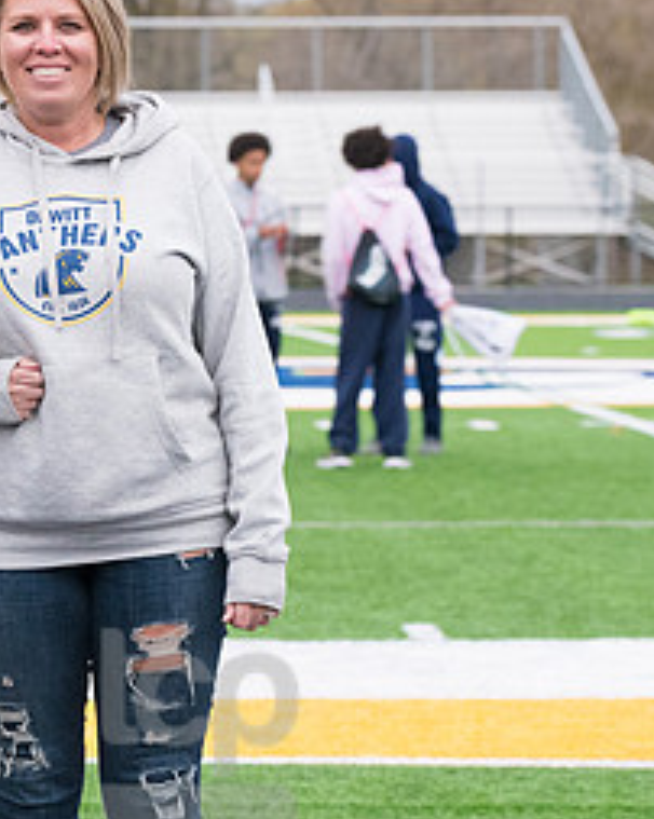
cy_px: 186
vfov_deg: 7.7
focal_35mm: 251
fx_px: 6080
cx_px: -276
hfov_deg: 6.1
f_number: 5
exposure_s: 1/2000
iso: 1600
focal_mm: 100
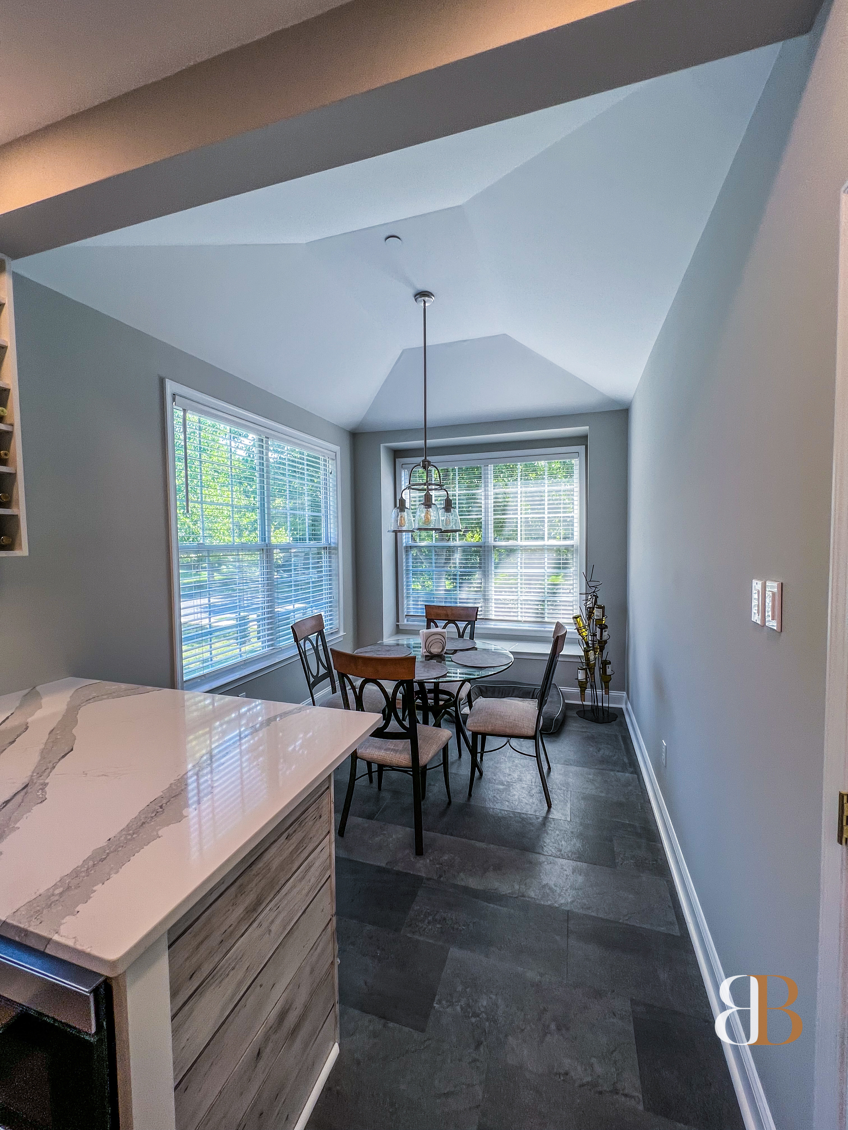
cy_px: 565
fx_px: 425
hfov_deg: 89.9
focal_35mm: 13
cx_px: 424
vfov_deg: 106.2
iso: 40
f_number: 1.8
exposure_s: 1/120
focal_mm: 1.57
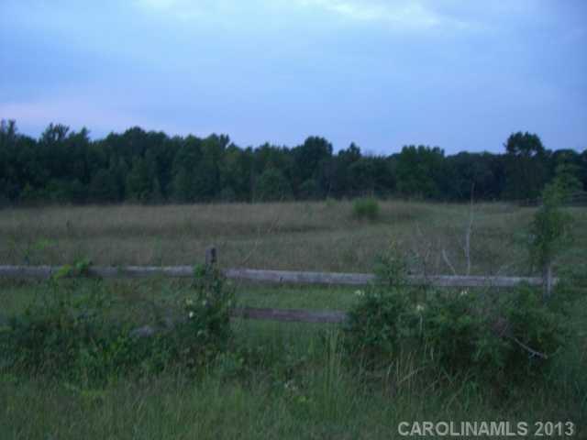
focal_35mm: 38
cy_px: 220
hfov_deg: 49.0
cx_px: 294
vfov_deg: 37.7
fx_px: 644
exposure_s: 1/60
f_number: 2.7
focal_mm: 6.2
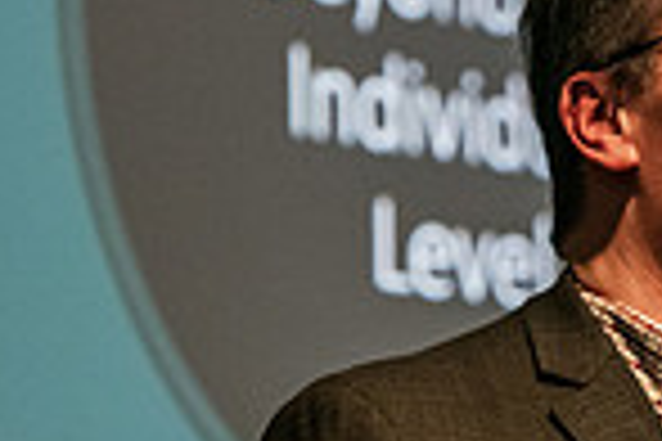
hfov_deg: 4.0
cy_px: 457
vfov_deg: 2.7
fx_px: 9433
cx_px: 757
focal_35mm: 513
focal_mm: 130
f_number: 3.5
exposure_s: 1/800
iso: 1600
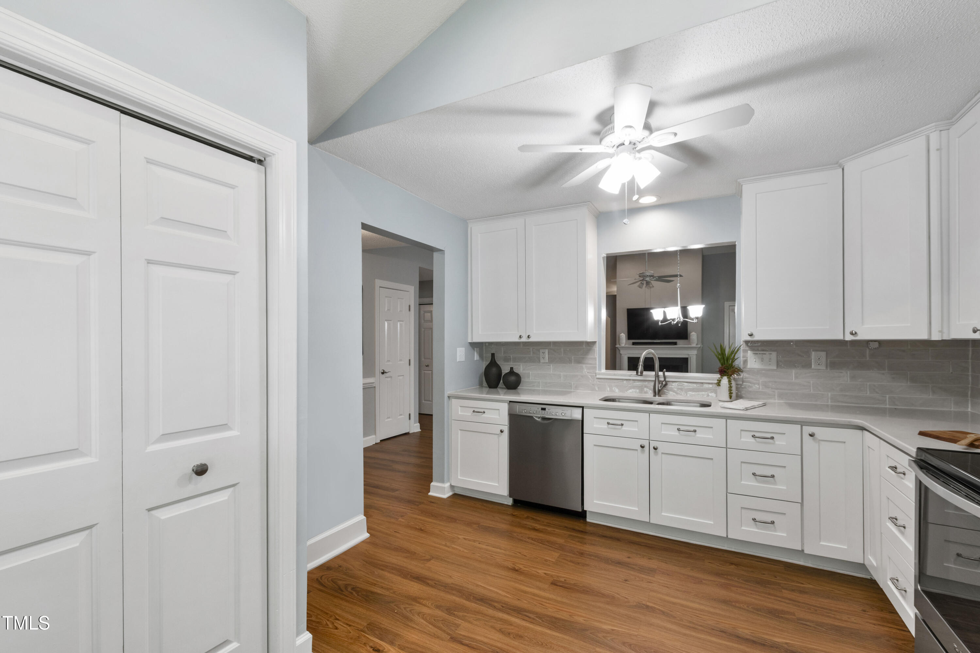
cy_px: 326
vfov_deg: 77.3
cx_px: 490
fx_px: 408
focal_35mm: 15
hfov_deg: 100.4
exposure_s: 1/3
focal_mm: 10
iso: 100
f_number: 9
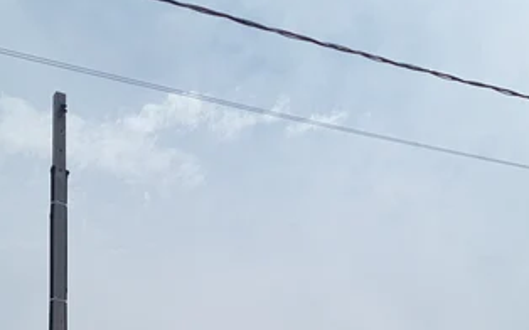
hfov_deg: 30.6
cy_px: 504
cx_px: 251
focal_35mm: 67
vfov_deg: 17.4
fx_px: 966
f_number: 1.8
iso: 50
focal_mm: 5.23
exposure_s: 1/2704
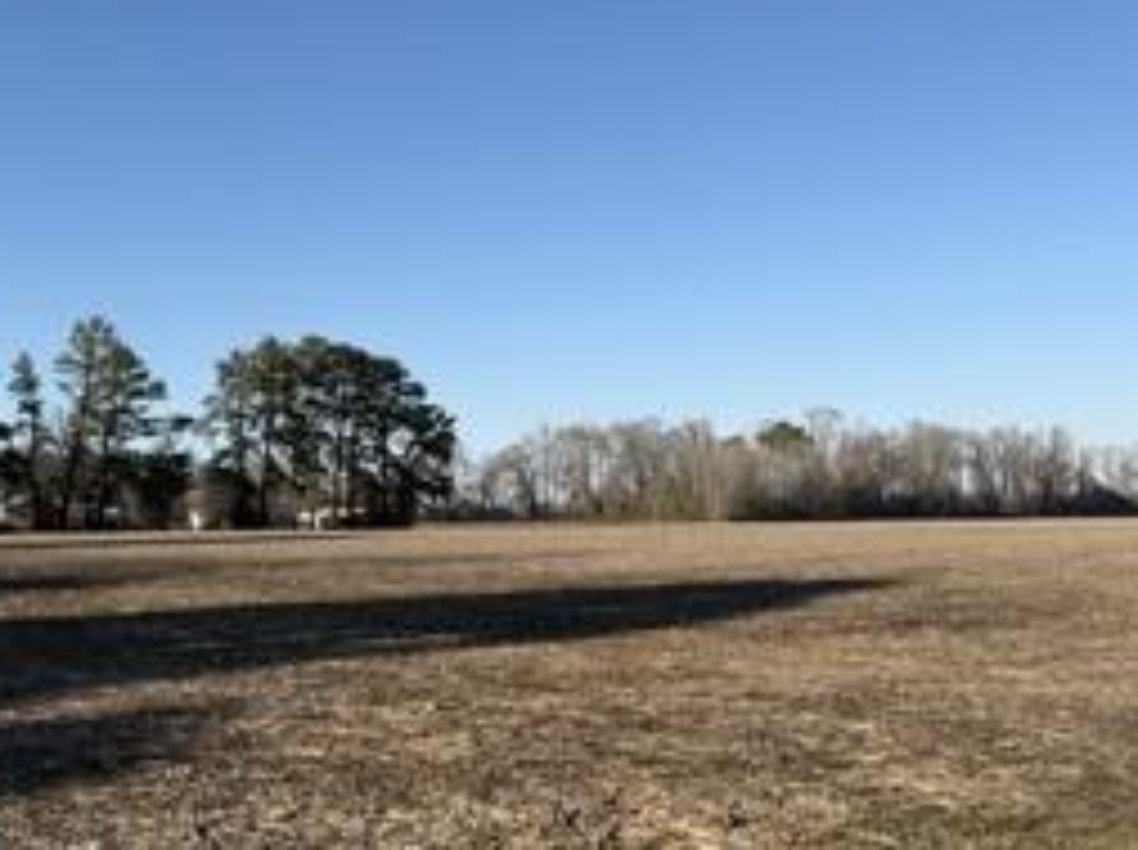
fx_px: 1247
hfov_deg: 48.8
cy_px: 540
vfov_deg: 37.4
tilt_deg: +0.2
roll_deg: +2.4
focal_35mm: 38
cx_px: 477
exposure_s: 1/3953
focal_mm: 6.76
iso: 80
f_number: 1.78
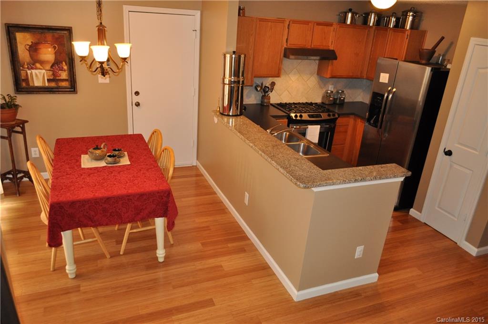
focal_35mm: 27
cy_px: 162
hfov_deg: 67.5
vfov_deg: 47.8
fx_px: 365
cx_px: 244
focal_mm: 18
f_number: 3.5
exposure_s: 1/60
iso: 800
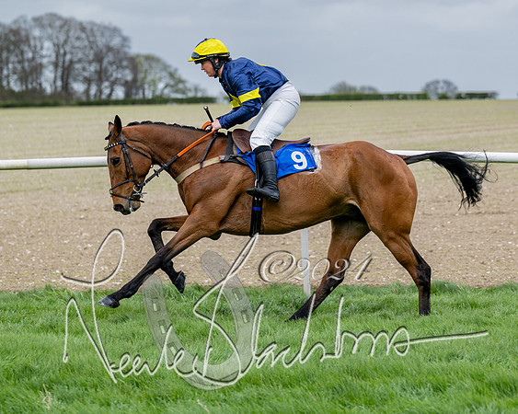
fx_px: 2607
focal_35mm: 170
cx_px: 309
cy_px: 250
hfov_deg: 11.3
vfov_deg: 9.1
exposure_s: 1/1600
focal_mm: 115
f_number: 4
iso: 400
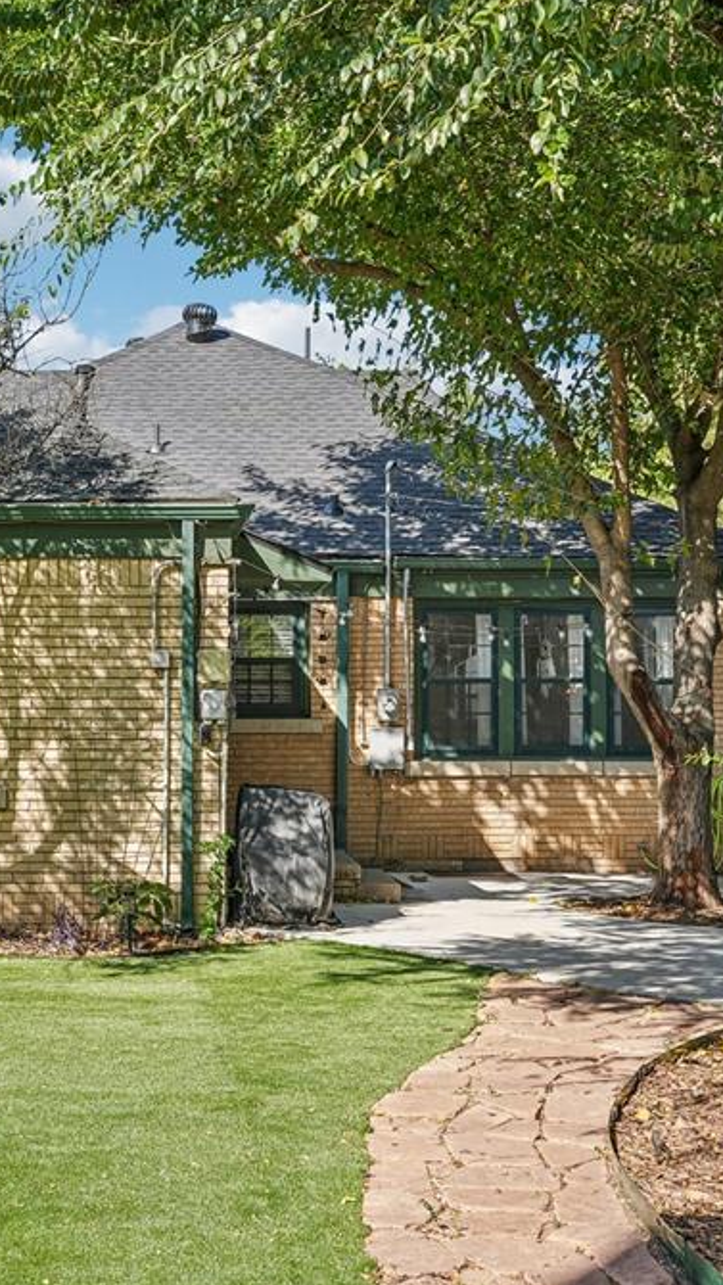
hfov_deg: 21.2
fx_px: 1908
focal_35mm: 56
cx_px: 160
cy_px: 637
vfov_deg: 37.2
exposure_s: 1/50
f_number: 8
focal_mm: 35
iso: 100
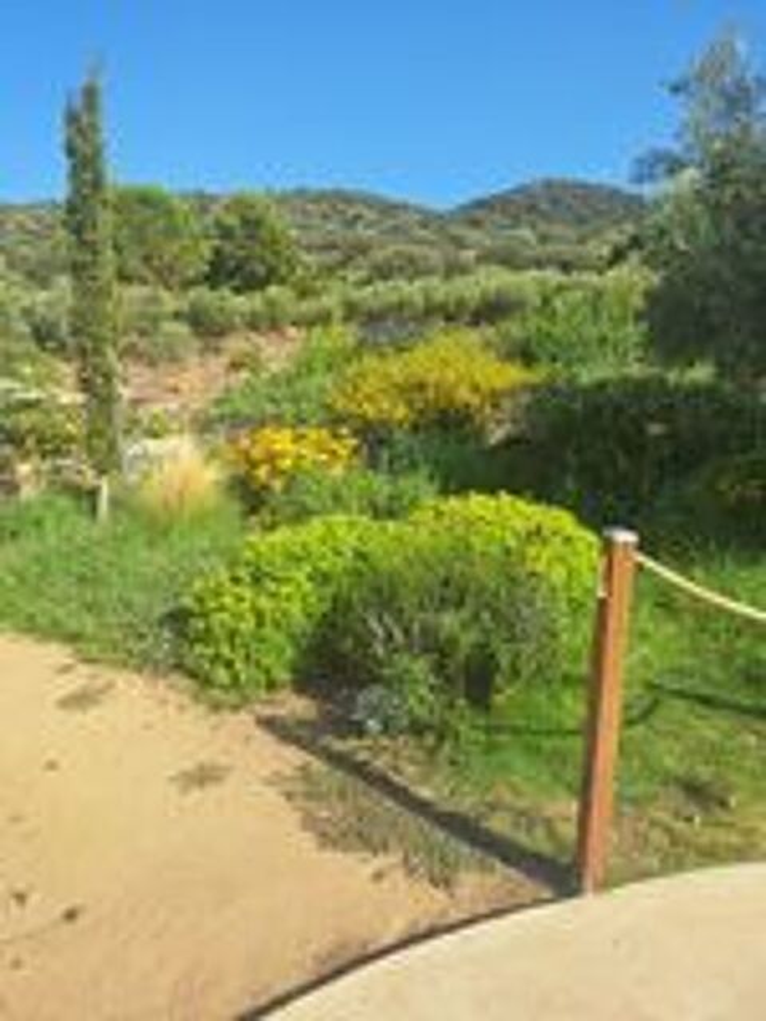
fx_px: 679
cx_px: 383
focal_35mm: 23
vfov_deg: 73.9
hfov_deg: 58.9
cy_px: 510
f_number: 1.8
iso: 40
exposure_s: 1/1639
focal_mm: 5.54
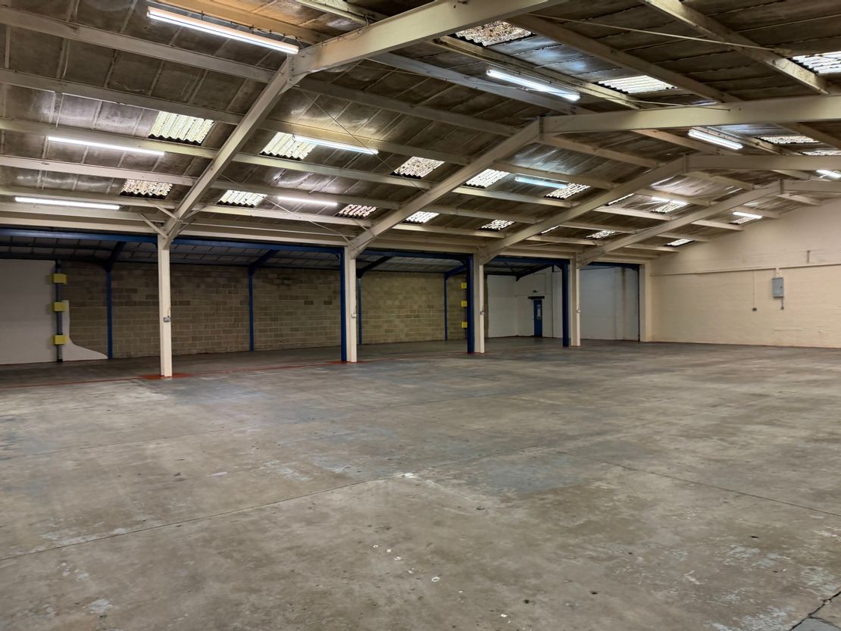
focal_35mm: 24
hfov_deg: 71.6
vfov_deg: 56.8
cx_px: 420
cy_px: 316
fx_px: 583
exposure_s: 1/75
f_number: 1.78
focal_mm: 6.76
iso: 200
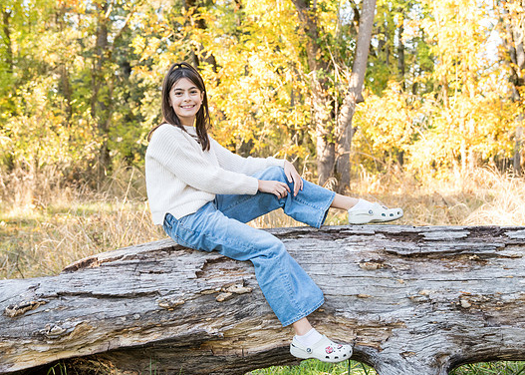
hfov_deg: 32.2
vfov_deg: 23.3
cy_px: 165
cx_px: 267
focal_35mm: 61
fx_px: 909
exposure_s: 1/320
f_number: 4
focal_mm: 42
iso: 800
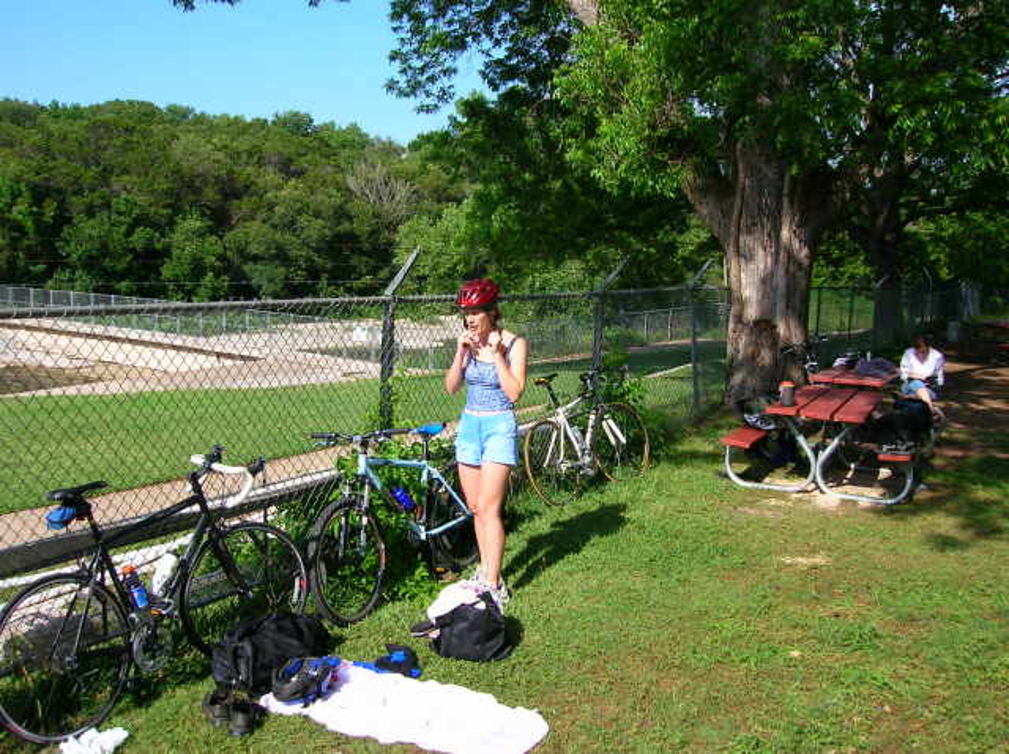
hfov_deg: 54.0
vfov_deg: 41.7
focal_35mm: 34
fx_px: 990
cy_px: 377
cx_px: 504
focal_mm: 5.7
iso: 50
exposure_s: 1/245
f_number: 4.9
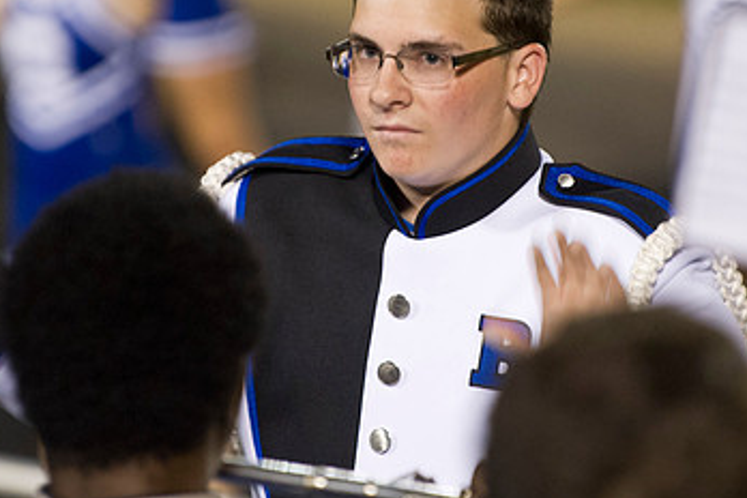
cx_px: 384
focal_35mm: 466
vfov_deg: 3.0
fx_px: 9669
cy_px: 221
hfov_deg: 4.4
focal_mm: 280
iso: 4000
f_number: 4
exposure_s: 1/125
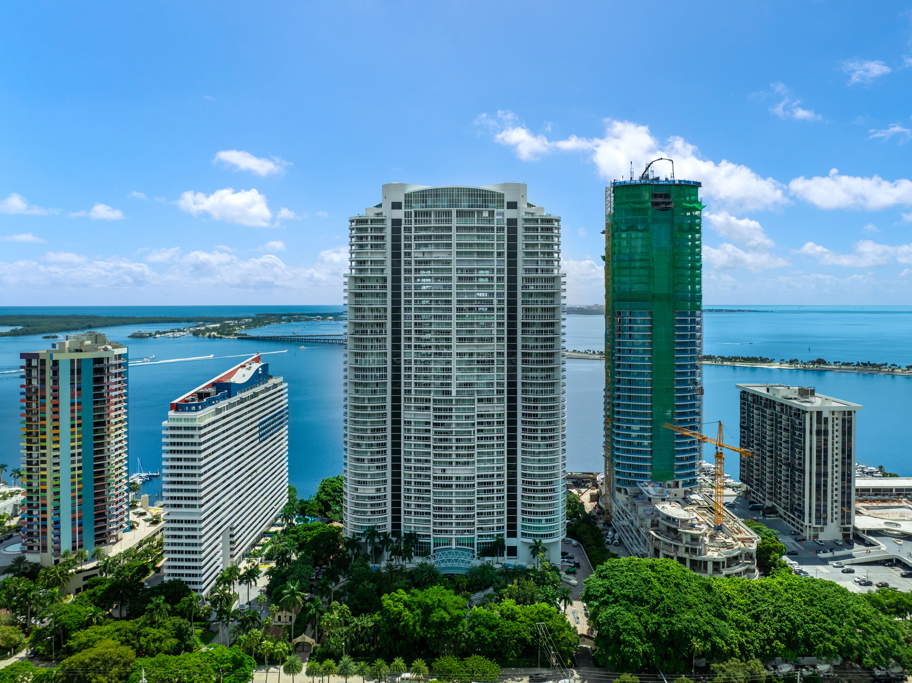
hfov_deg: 71.6
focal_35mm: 24
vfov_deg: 56.8
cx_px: 456
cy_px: 342
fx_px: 632
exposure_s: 1/800
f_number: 2.8
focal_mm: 12.29
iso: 150
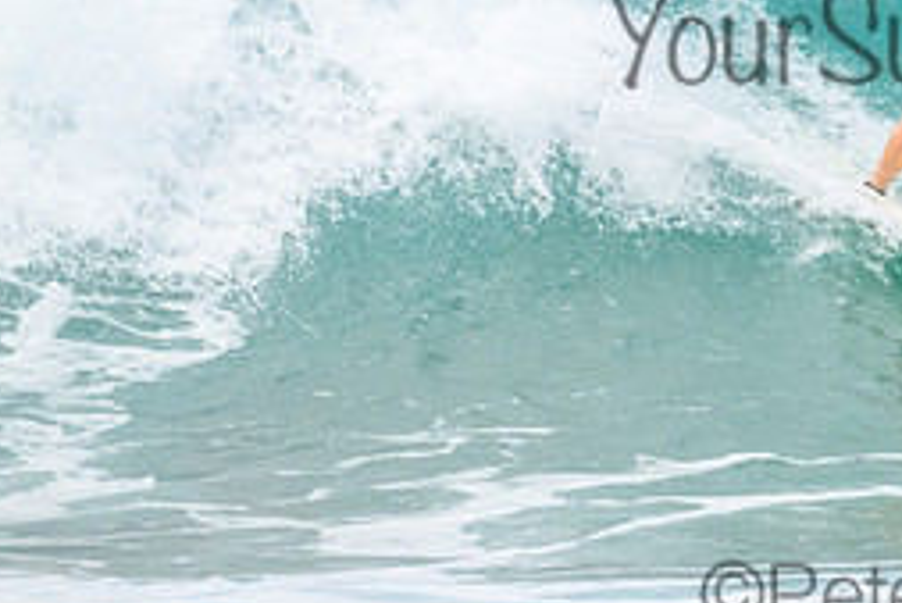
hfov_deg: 1.1
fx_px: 45976
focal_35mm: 1834
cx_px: 977
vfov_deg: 0.8
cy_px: 2
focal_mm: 800
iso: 2000
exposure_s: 1/3200
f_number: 11
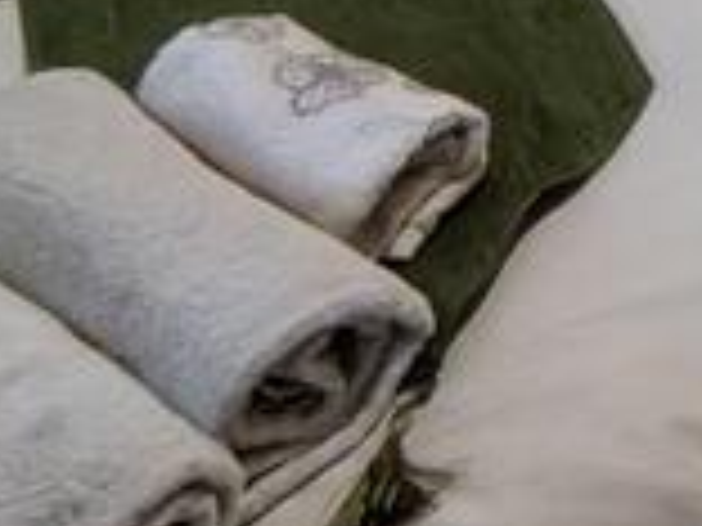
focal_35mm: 87
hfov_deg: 18.6
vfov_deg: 13.0
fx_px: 1764
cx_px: 1188
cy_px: -719
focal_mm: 1.42
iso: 1041
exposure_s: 1/20
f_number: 2.2
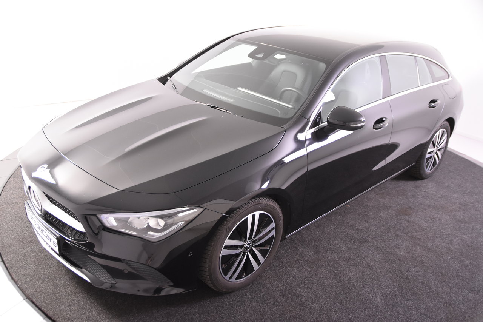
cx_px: 242
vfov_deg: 40.0
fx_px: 443
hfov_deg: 57.2
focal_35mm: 33
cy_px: 161
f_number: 3
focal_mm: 22
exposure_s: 1/40
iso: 1600
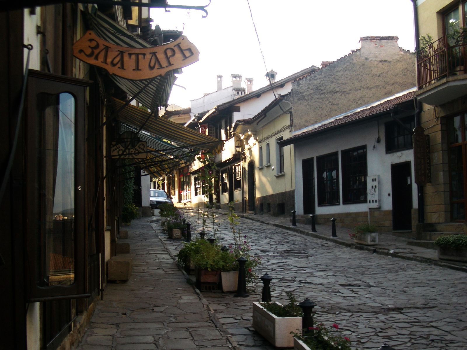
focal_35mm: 49
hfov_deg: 38.9
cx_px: 234
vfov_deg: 29.7
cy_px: 175
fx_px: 661
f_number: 3.1
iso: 50
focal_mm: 8.2
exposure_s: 1/200
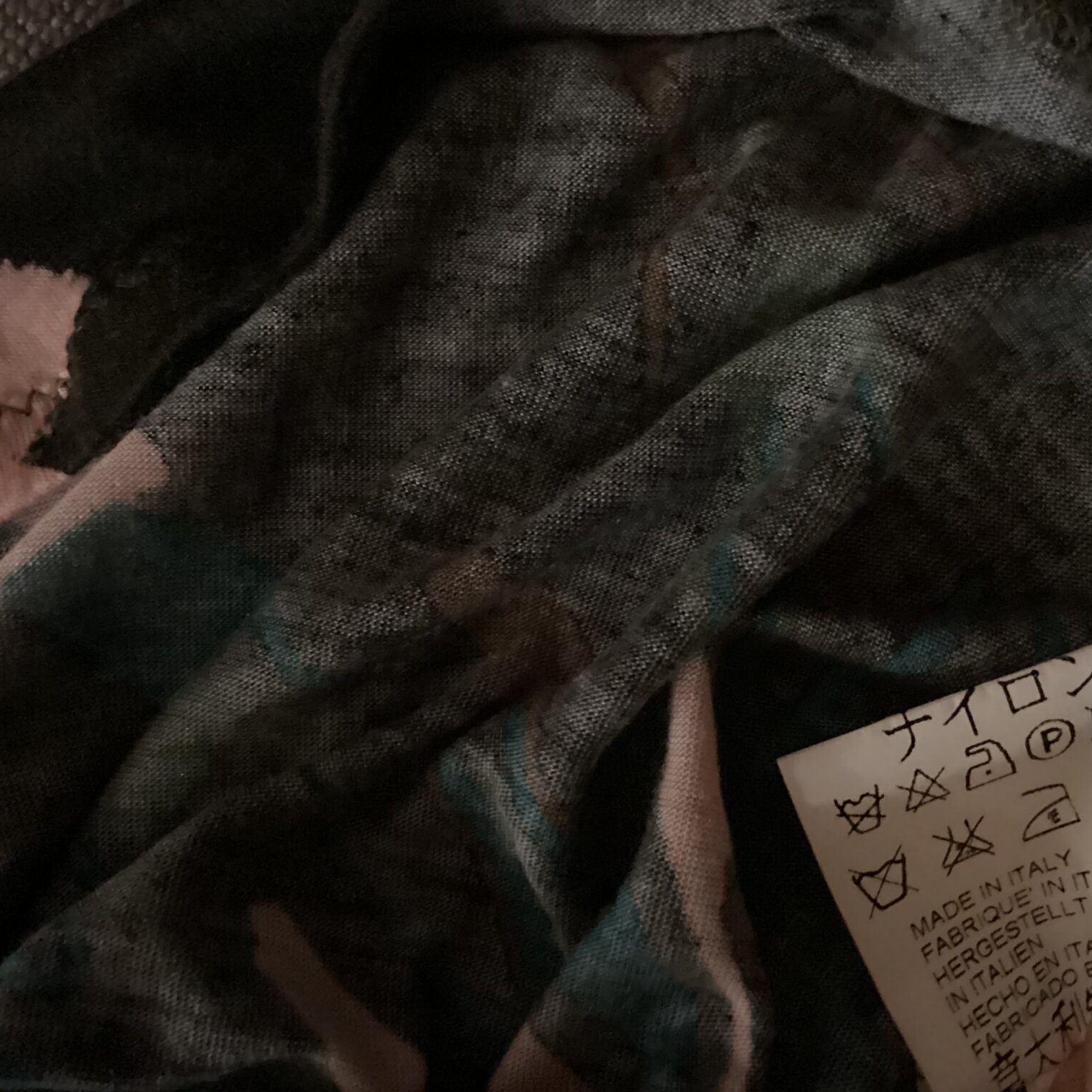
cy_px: 550
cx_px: 591
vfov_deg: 44.9
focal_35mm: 37
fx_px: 1321
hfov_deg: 44.9
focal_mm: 3.3
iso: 800
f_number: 2.4
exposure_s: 1/15
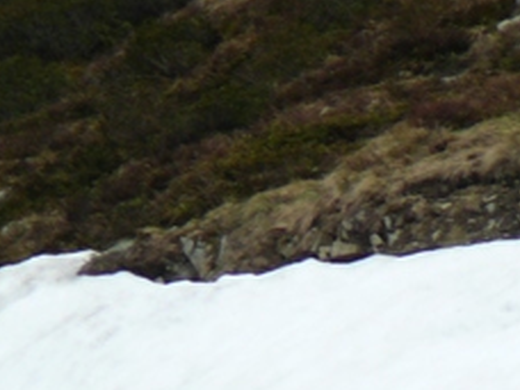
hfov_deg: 2.5
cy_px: 668
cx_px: 442
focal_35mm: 804
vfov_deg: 1.8
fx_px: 12078
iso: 80
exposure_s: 1/400
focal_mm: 34.1
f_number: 4.1
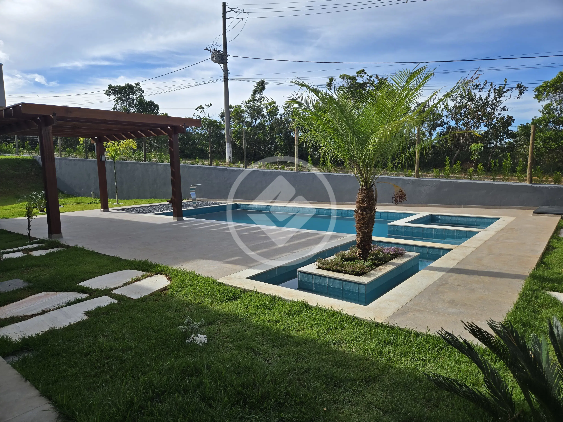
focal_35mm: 23
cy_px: 211
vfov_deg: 58.9
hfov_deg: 73.9
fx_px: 374
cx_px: 282
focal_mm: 5.4
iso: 50
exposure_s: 1/2921
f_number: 1.8
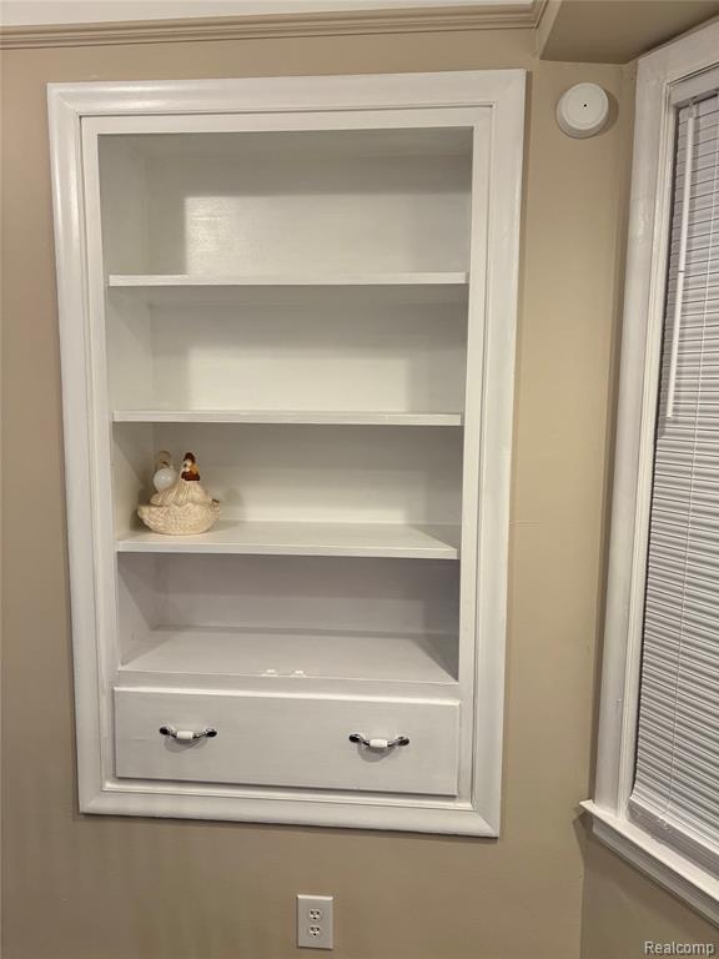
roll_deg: -1.4
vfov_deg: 67.3
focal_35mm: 26
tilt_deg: -7.6
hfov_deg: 53.1
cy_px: 480
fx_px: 720
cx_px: 360
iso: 125
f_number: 1.6
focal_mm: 5.96
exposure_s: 1/120
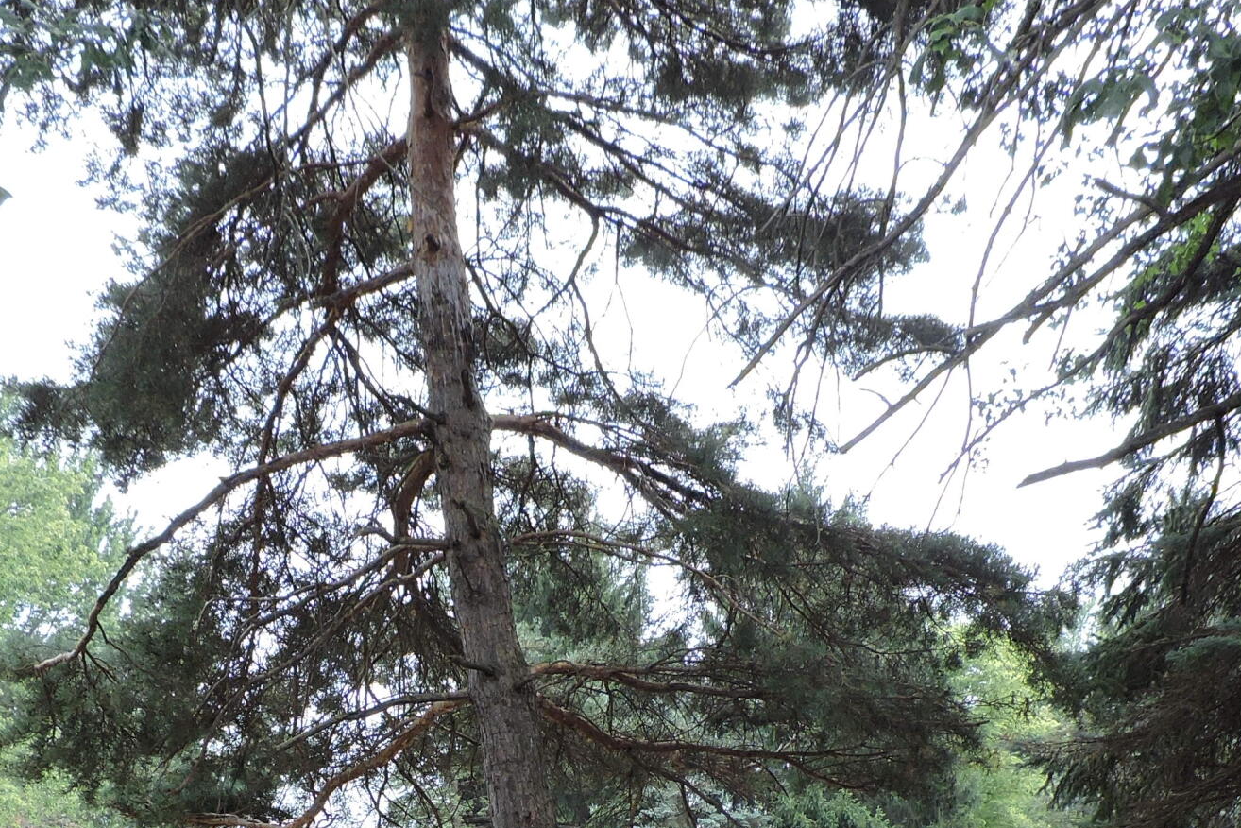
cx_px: 525
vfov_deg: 21.8
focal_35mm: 57
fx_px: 1965
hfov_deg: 35.0
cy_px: 1027
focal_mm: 4.3
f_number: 3
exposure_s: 1/200
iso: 100
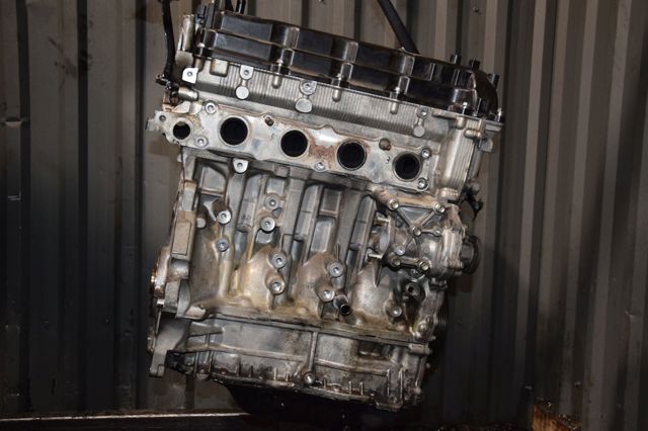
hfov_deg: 49.6
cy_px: 216
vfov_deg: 34.2
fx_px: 702
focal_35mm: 39
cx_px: 324
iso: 800
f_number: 5
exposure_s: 1/60
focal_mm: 26
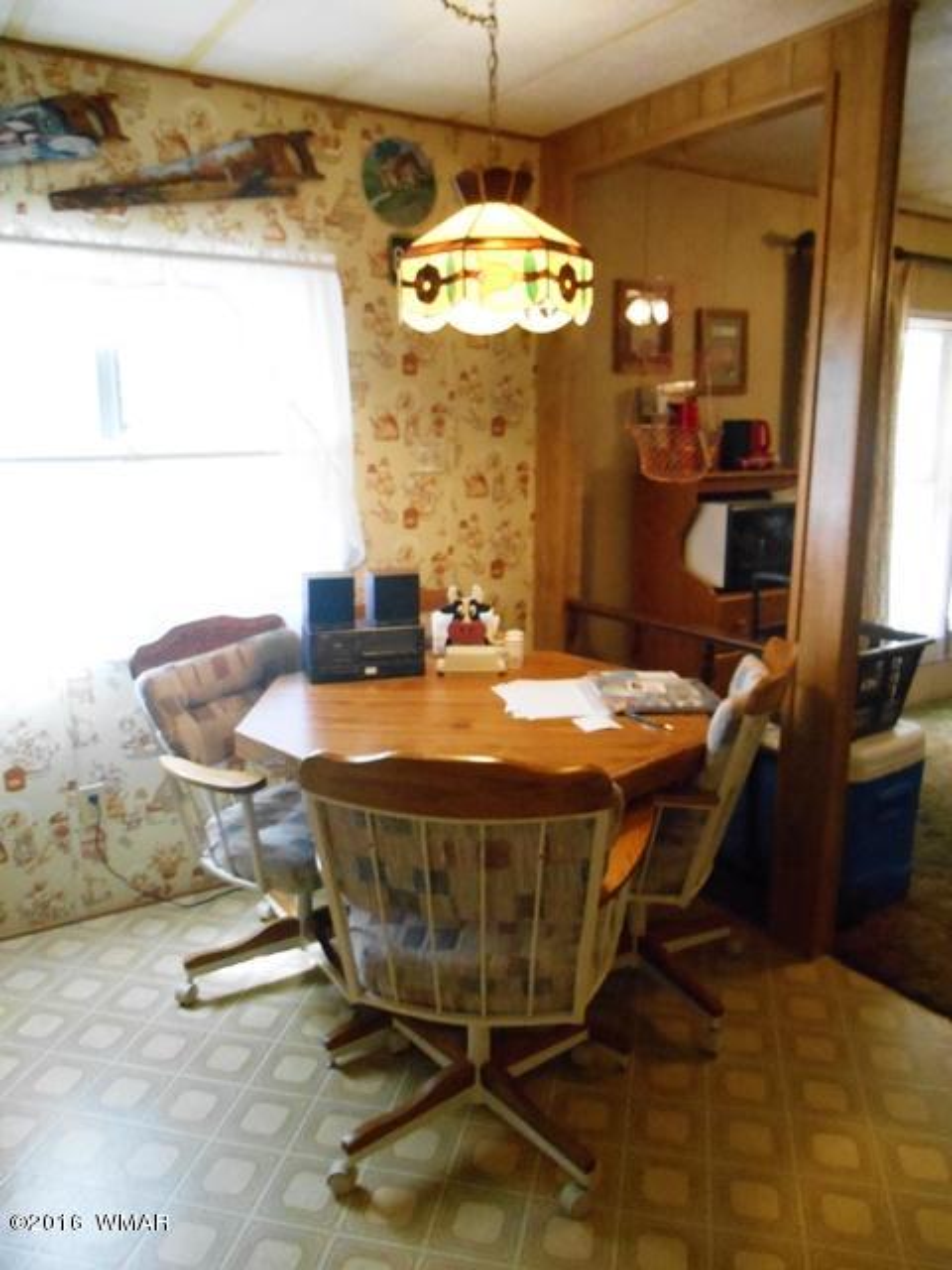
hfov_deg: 53.1
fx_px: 953
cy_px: 635
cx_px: 476
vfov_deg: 67.3
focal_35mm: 26
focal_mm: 4.7
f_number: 3.4
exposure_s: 1/60
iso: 800
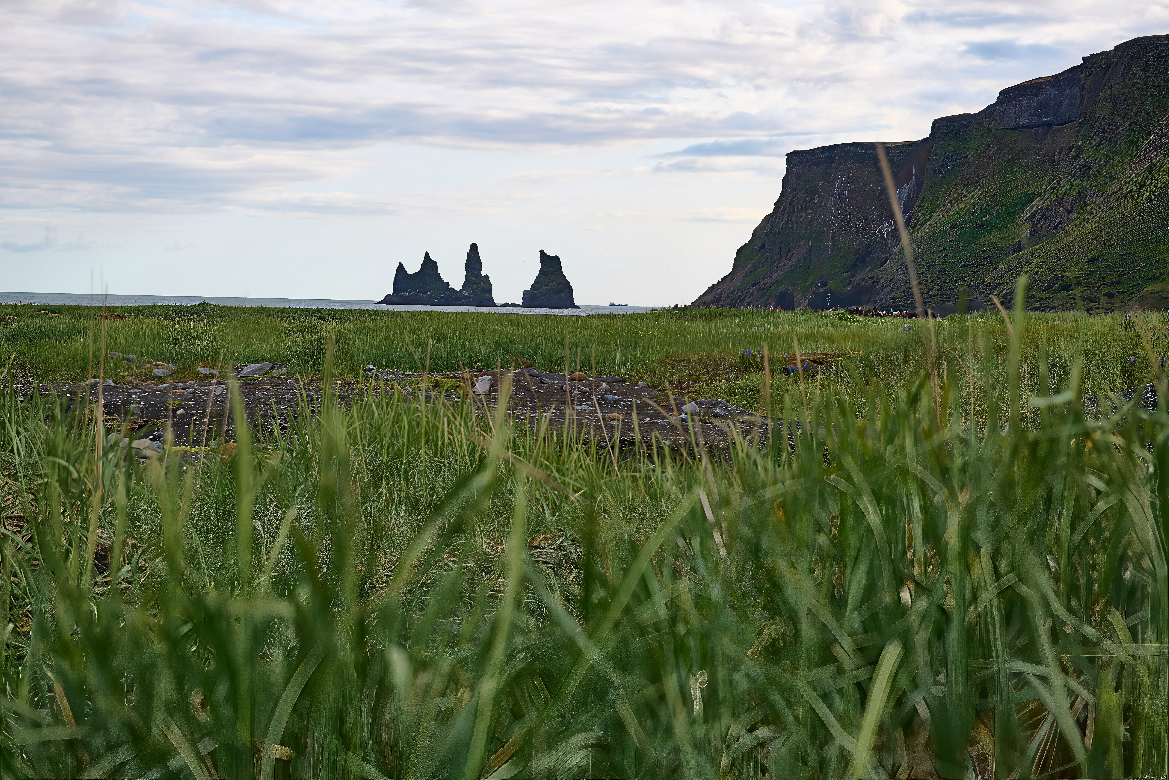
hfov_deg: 28.8
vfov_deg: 19.5
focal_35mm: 70
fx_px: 2273
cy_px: 390
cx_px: 584
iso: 64
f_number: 5
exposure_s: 1/320
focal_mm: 70
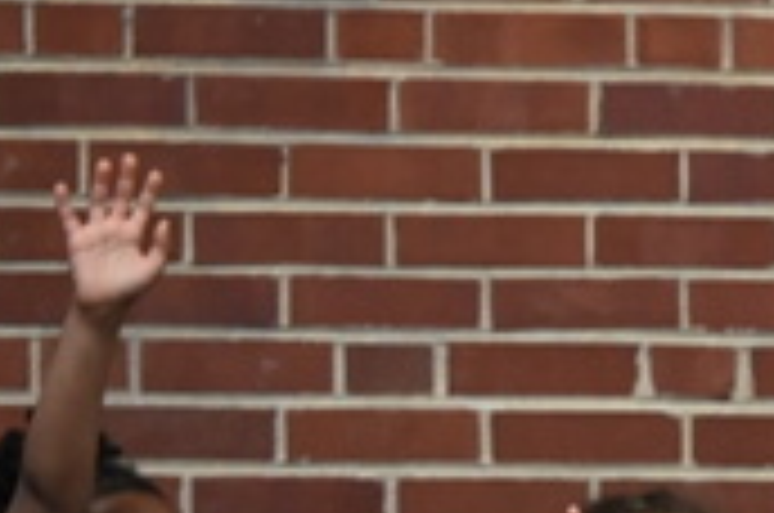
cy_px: 1073
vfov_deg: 3.0
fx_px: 9593
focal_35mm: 447
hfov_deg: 4.5
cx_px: 1876
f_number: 2.8
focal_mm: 75
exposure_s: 1/125
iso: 1400
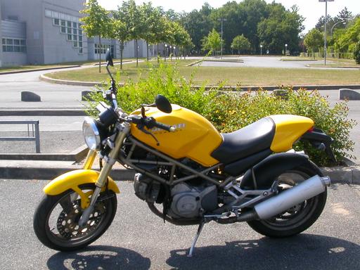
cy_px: 135
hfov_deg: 38.9
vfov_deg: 29.7
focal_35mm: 49
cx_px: 180
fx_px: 510
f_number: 5.2
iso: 100
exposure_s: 1/245
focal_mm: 7.5
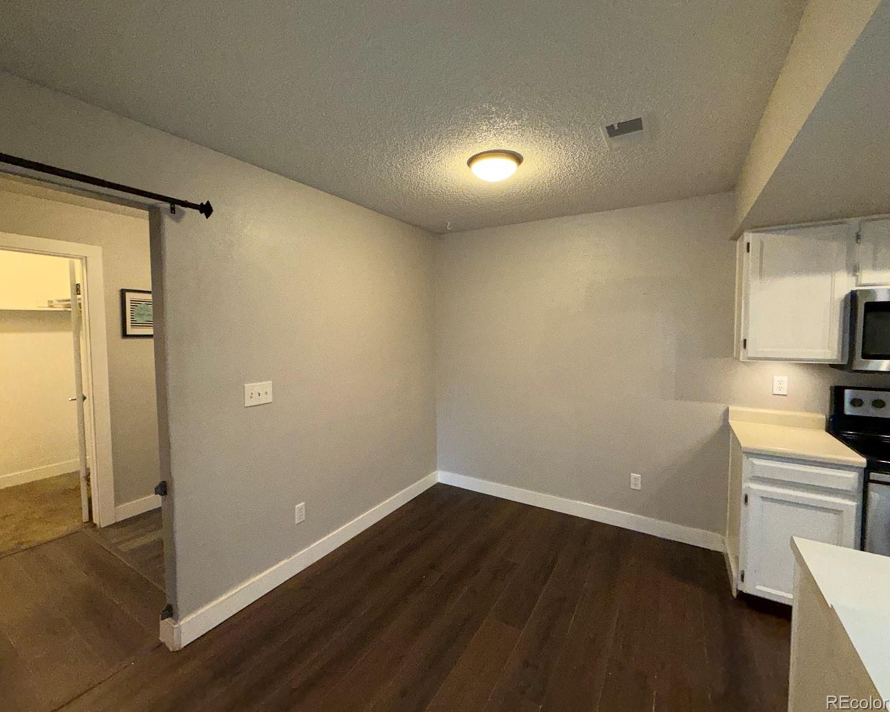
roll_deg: +0.7
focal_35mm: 15
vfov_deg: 84.0
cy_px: 349
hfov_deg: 96.8
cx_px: 436
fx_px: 395
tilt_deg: -2.2
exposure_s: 1/120
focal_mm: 2.22
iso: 200
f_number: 2.2
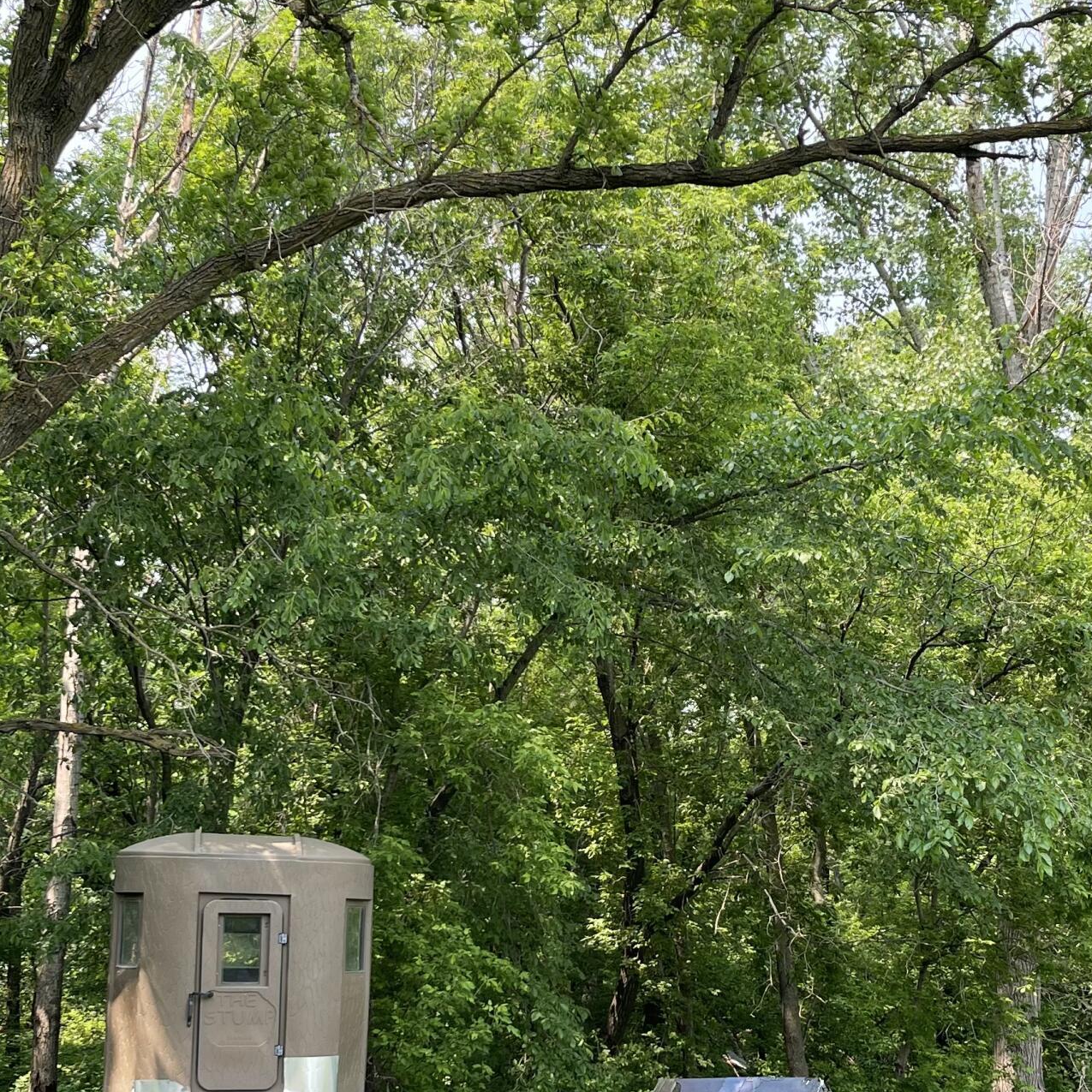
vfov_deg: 32.3
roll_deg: -0.5
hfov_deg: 32.8
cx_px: 612
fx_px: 1856
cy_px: 782
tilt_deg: +4.8
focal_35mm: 52
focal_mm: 5.1
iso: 32
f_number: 1.6
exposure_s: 1/486
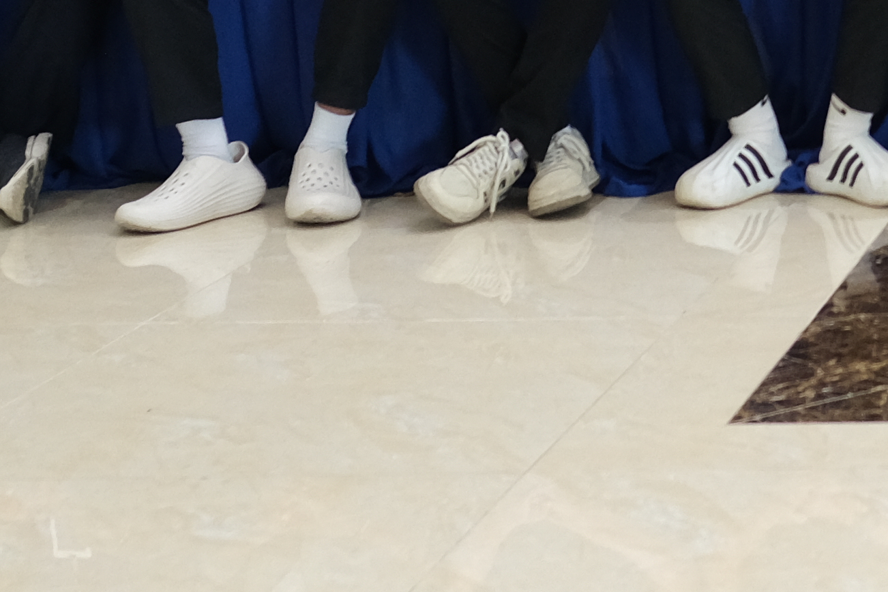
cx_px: 1500
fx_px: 2836
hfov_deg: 15.7
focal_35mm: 115
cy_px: -304
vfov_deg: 11.4
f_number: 2.8
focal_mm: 16
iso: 1250
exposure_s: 1/60
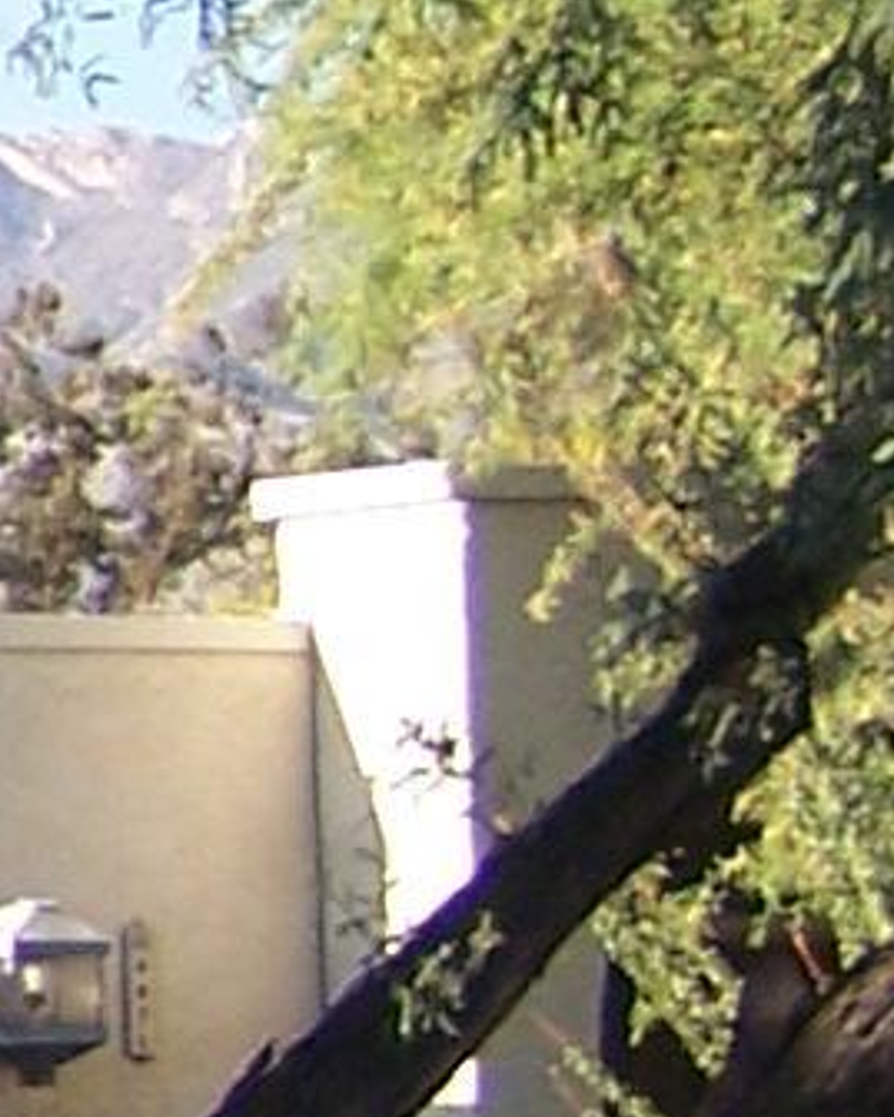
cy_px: -37
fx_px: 9389
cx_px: -3114
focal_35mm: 284
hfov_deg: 4.8
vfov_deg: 6.8
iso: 80
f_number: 2.8
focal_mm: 6.3
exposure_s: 1/400
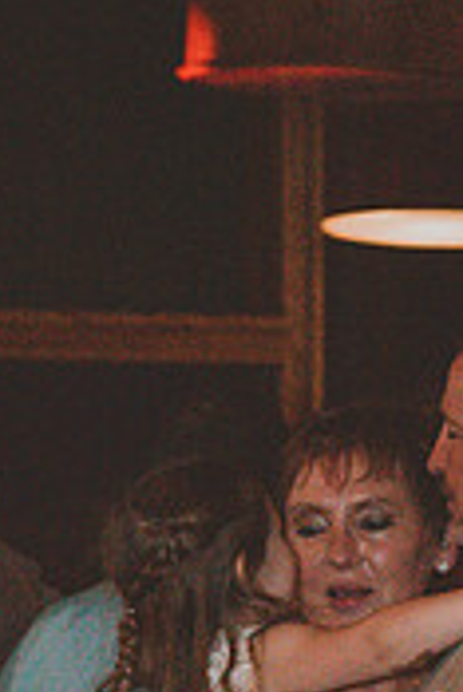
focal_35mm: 289
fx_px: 5564
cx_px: 222
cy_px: 886
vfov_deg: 7.1
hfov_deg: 4.8
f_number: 4.8
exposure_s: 1/60
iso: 6400
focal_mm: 75
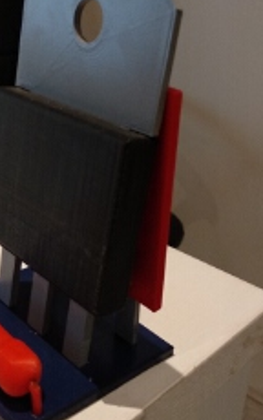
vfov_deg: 41.7
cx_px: 91
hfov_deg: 26.8
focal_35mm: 48
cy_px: 177
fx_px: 550
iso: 800
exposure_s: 1/17
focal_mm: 3.81
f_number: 2.2
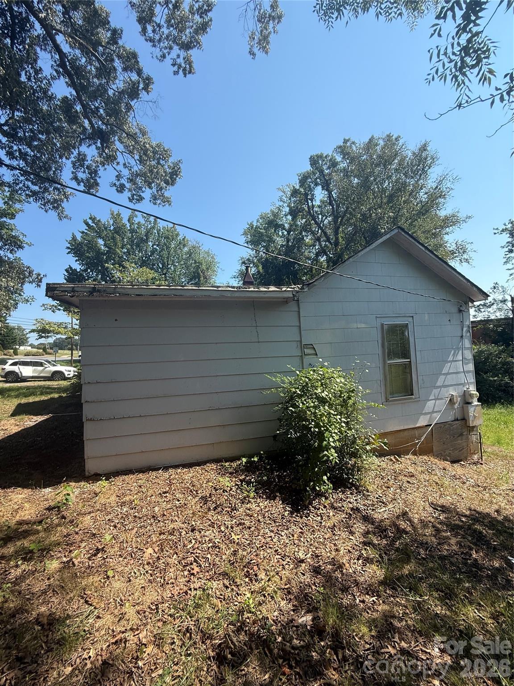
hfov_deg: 85.7
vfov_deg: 102.1
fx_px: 277
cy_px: 343
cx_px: 257
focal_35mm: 14
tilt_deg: +2.7
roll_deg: +2.4
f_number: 2.2
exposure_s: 1/679
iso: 50
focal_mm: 2.22
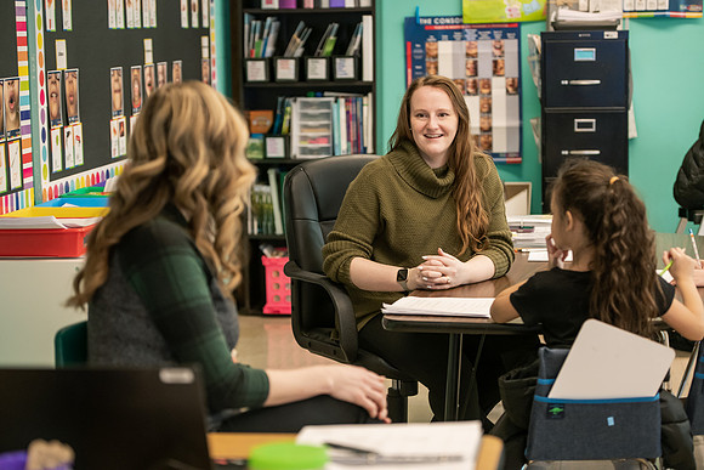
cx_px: 352
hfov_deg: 23.6
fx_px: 1682
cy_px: 235
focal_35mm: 86
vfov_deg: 15.9
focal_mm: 86
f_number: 3.2
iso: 1600
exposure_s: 1/200
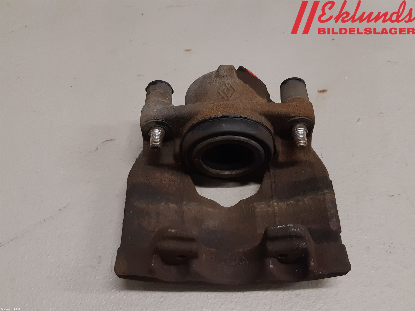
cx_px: 208
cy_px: 156
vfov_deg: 53.1
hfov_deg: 67.3
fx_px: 312
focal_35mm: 26
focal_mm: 3.93
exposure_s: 1/50
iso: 125
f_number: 1.7
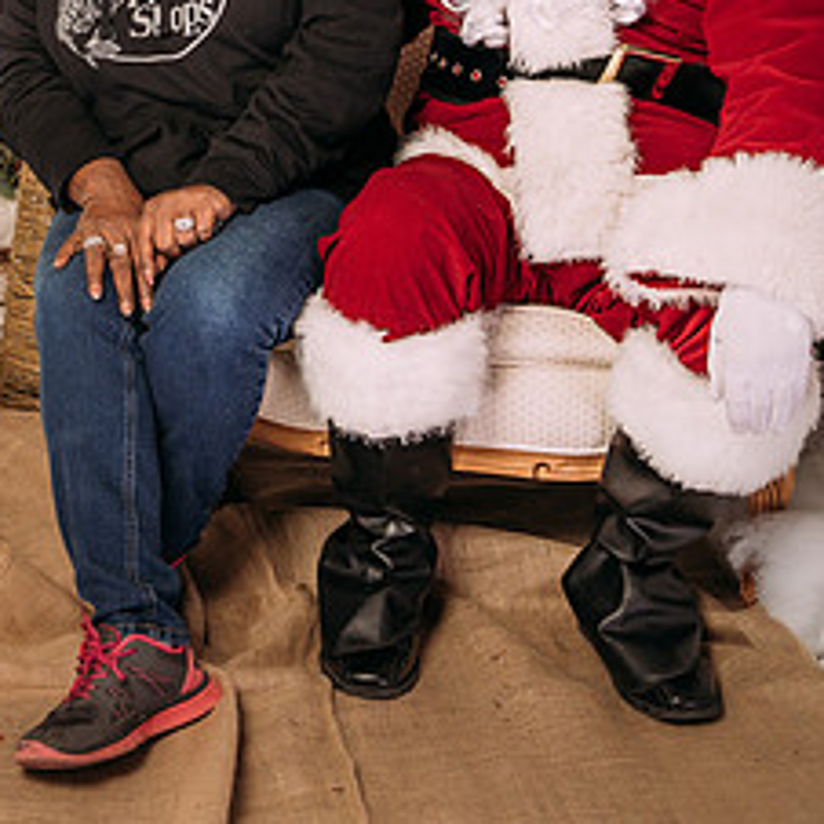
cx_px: 117
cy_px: 117
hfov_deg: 20.5
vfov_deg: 20.5
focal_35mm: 83
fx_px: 2235
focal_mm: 35
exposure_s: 1/100
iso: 100
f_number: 5
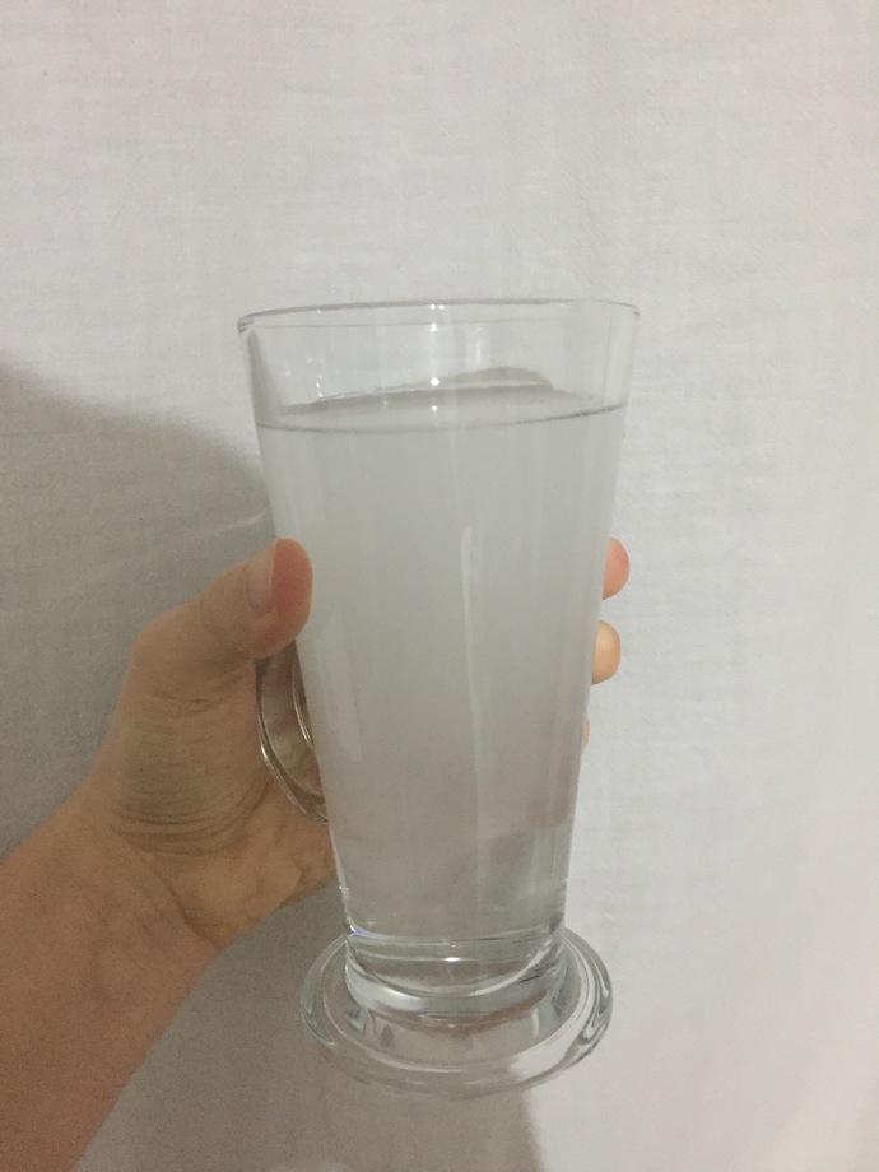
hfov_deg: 48.2
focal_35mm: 29
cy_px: 586
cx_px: 440
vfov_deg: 61.7
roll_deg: +4.5
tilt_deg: -14.7
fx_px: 982
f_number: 2.2
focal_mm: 4.15
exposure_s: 1/17
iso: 500
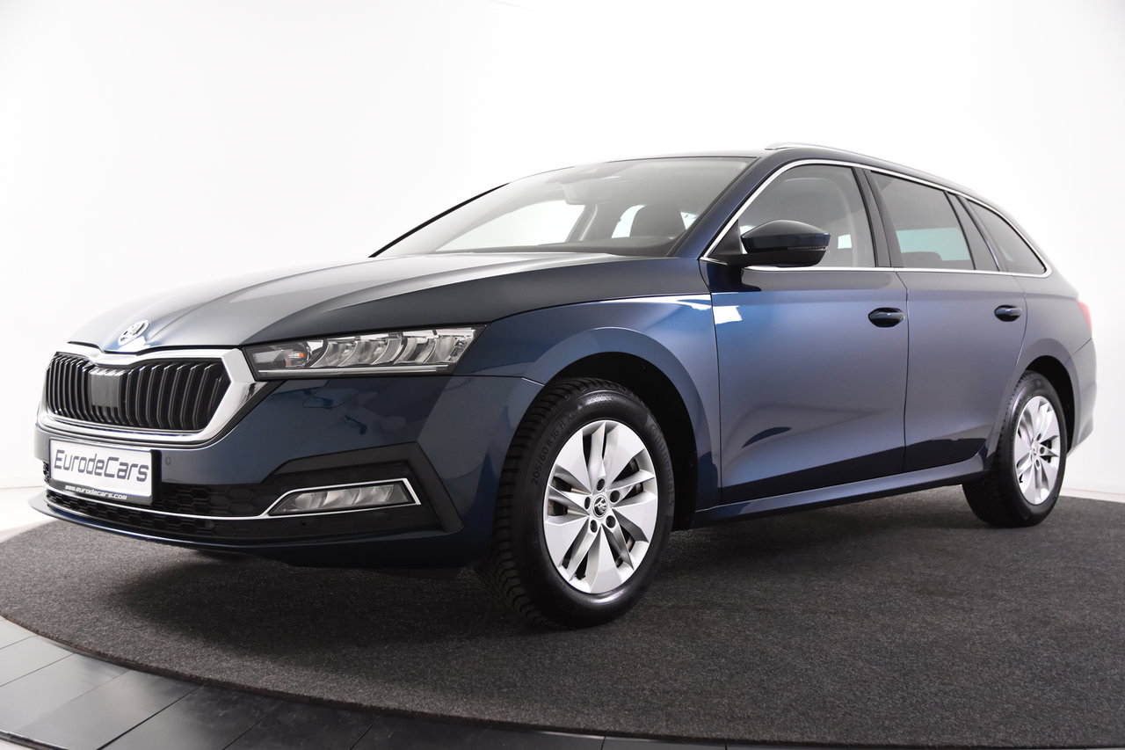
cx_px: 562
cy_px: 375
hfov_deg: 46.4
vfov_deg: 31.9
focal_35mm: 42
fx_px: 1312
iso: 1600
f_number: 4
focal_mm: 28
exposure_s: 1/60
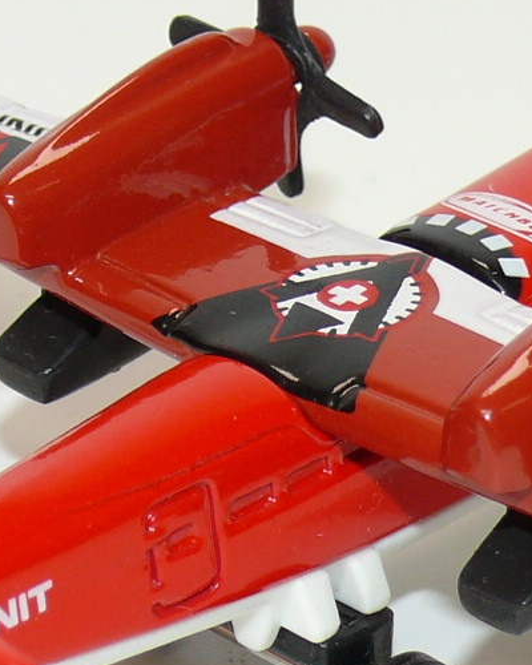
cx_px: 238
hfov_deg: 6.7
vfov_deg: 8.4
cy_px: 366
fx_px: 4546
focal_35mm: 231
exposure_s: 1/30
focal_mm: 11.3
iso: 100
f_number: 4
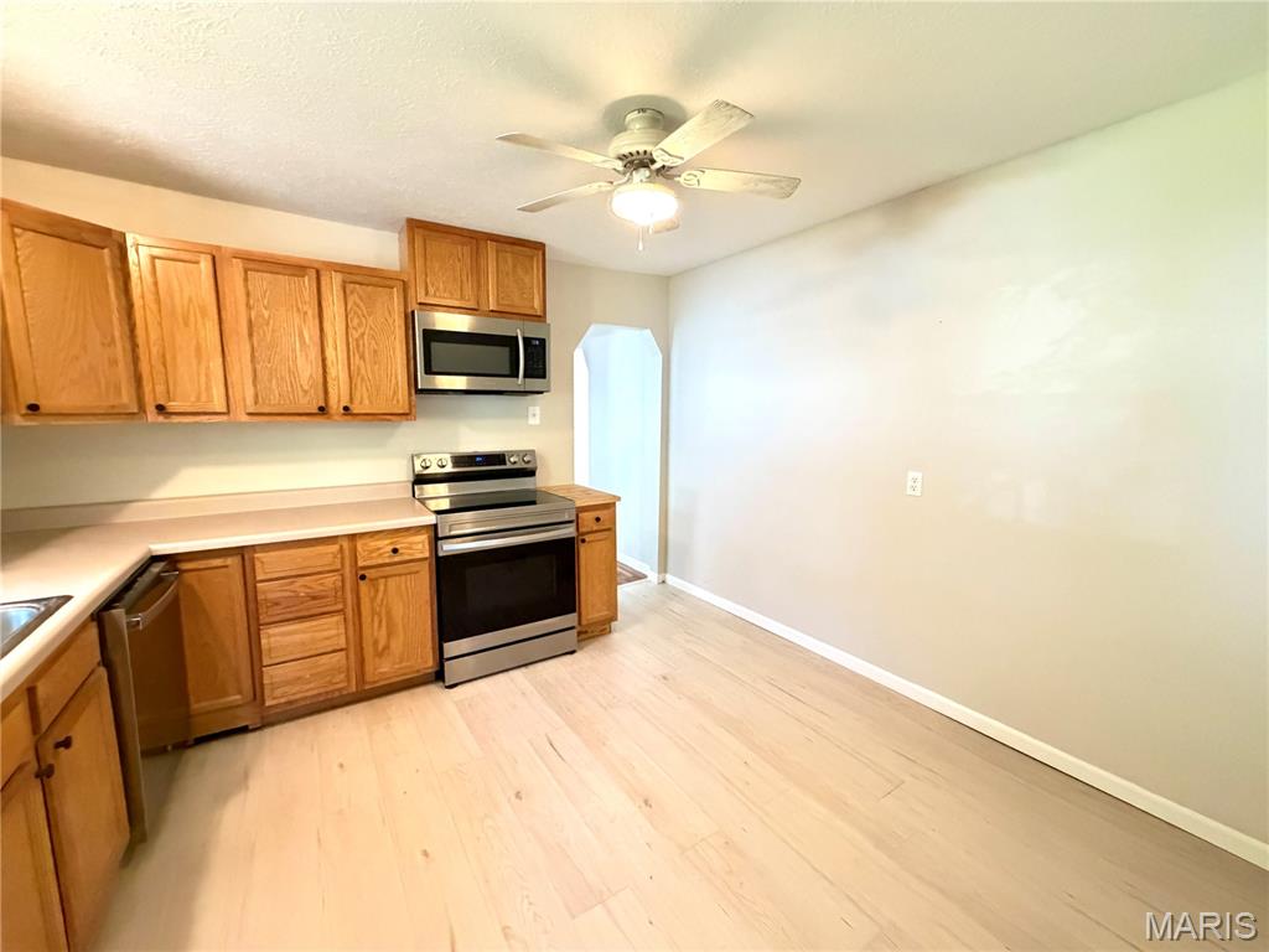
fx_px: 513
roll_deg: -0.1
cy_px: 476
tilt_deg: -7.5
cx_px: 634
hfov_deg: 102.1
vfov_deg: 85.7
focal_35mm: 14
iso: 1000
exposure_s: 1/60
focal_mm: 2.22
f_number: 2.2
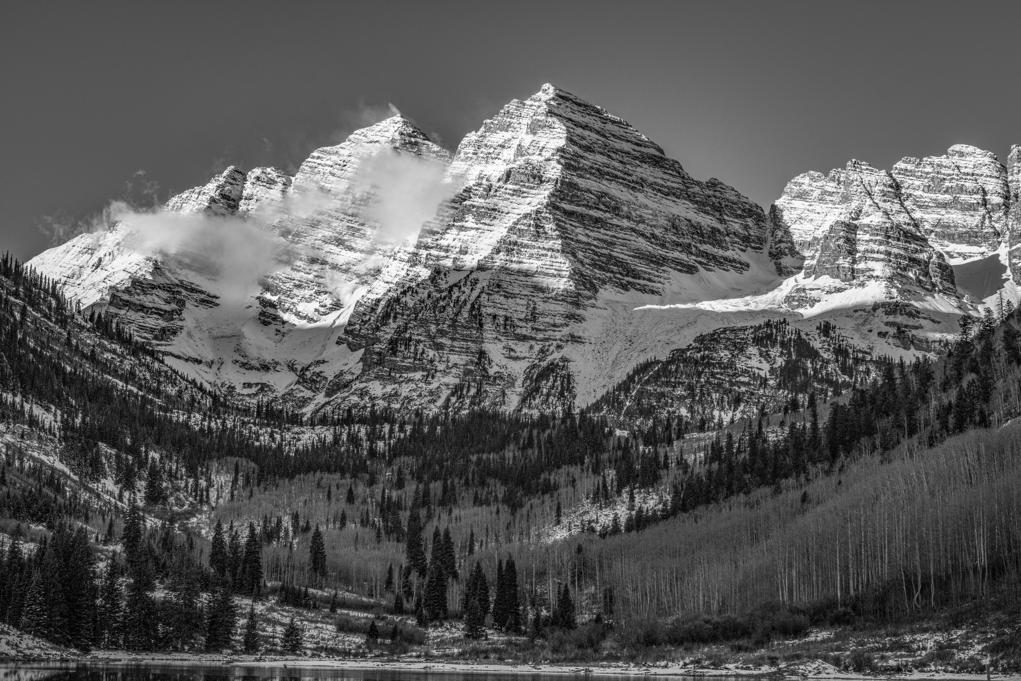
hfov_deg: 28.8
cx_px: 510
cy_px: 340
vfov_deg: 19.5
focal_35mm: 70
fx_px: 1986
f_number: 22
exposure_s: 1/200
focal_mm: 70
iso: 800
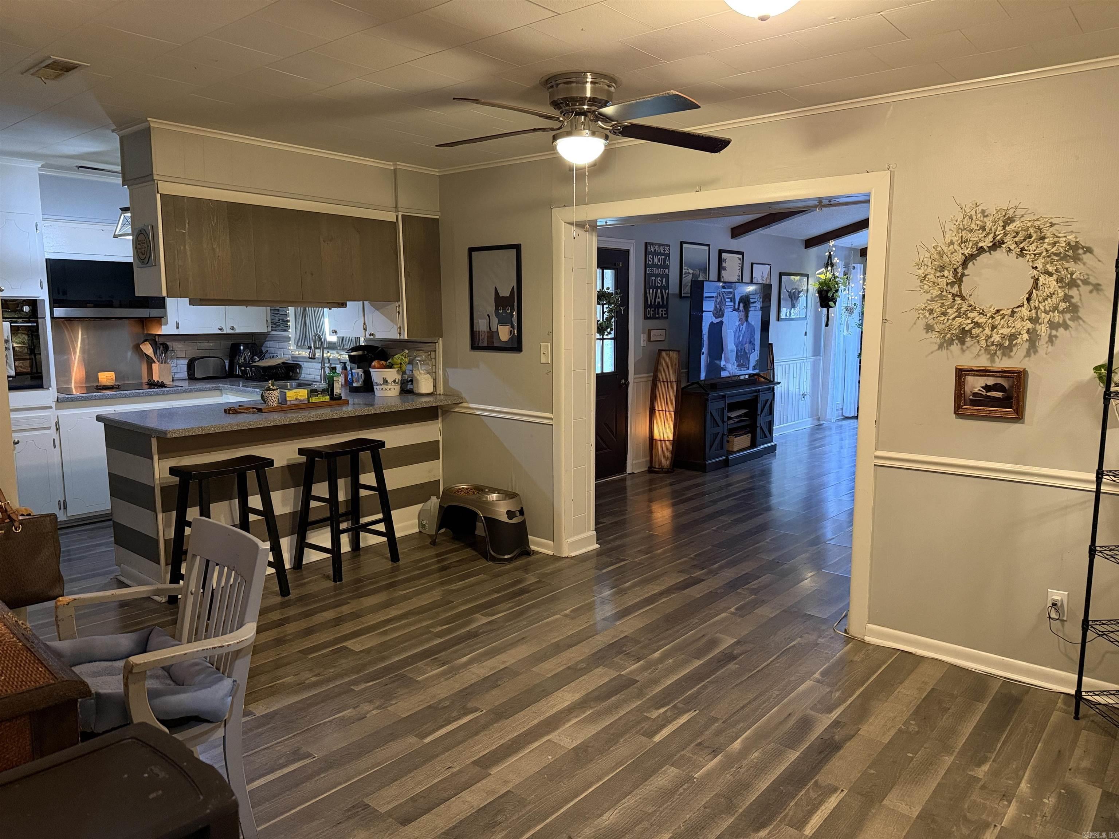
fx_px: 776
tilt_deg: -8.0
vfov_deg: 56.8
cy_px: 420
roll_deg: +0.1
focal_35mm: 24
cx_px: 560
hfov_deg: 71.6
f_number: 1.78
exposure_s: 1/60
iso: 400
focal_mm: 6.76
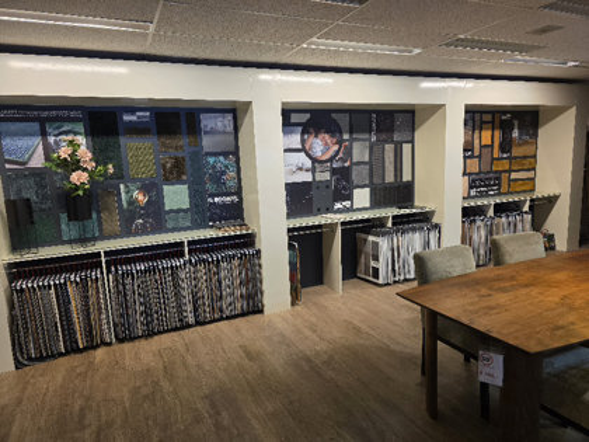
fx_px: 391
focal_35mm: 23
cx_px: 294
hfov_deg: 73.9
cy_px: 221
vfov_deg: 58.9
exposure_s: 1/101
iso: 250
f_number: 1.7
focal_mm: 6.3
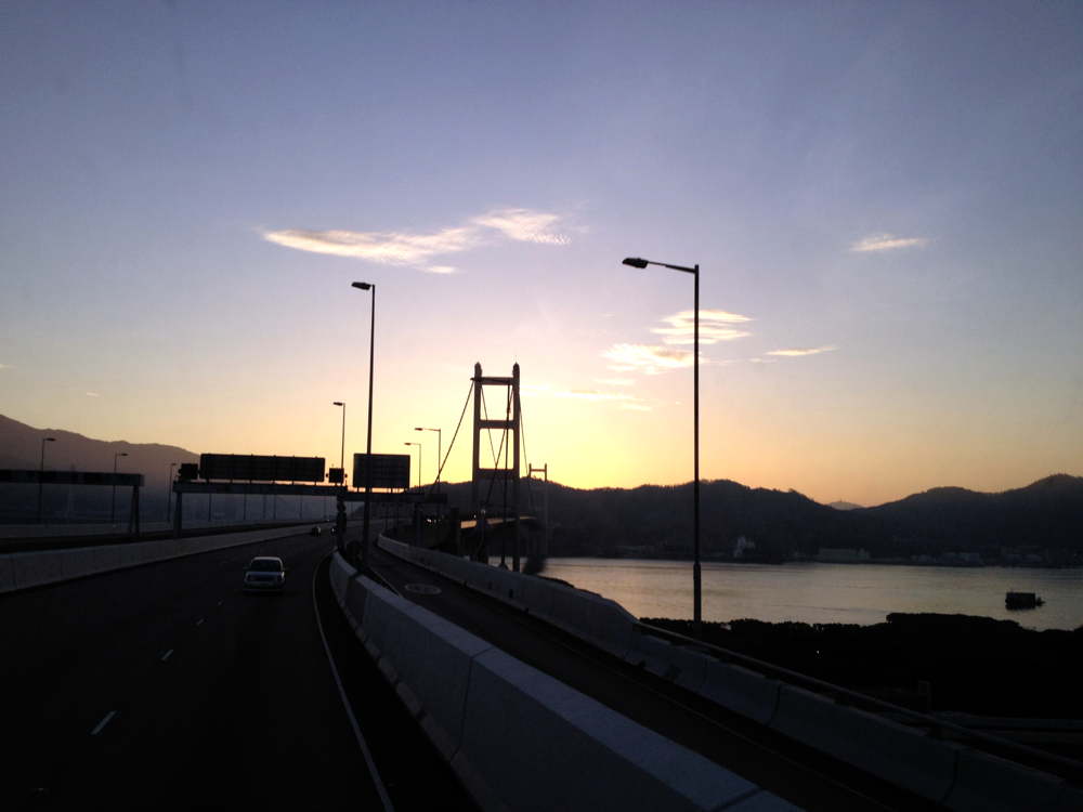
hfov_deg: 52.6
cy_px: 406
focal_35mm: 35
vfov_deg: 40.7
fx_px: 1095
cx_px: 542
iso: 64
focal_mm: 4.28
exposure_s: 1/383
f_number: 2.4
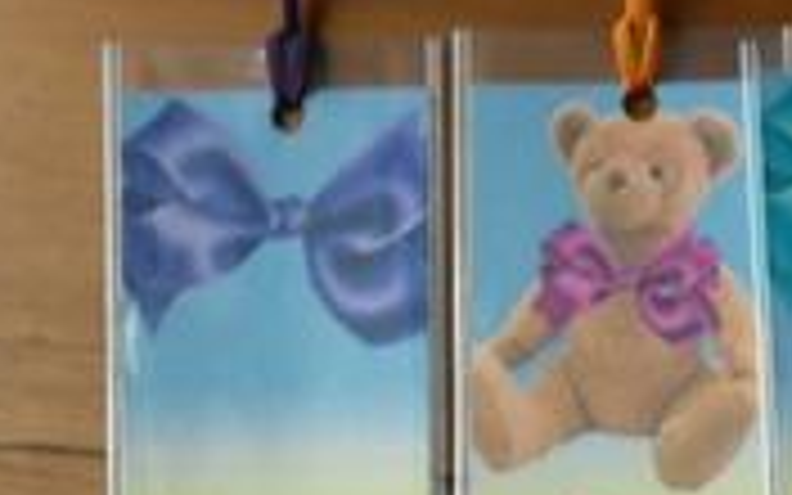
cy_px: 666
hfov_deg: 26.1
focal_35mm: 76
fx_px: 1640
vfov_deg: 16.1
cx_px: 738
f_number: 2.8
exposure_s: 1/30
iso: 200
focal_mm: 5
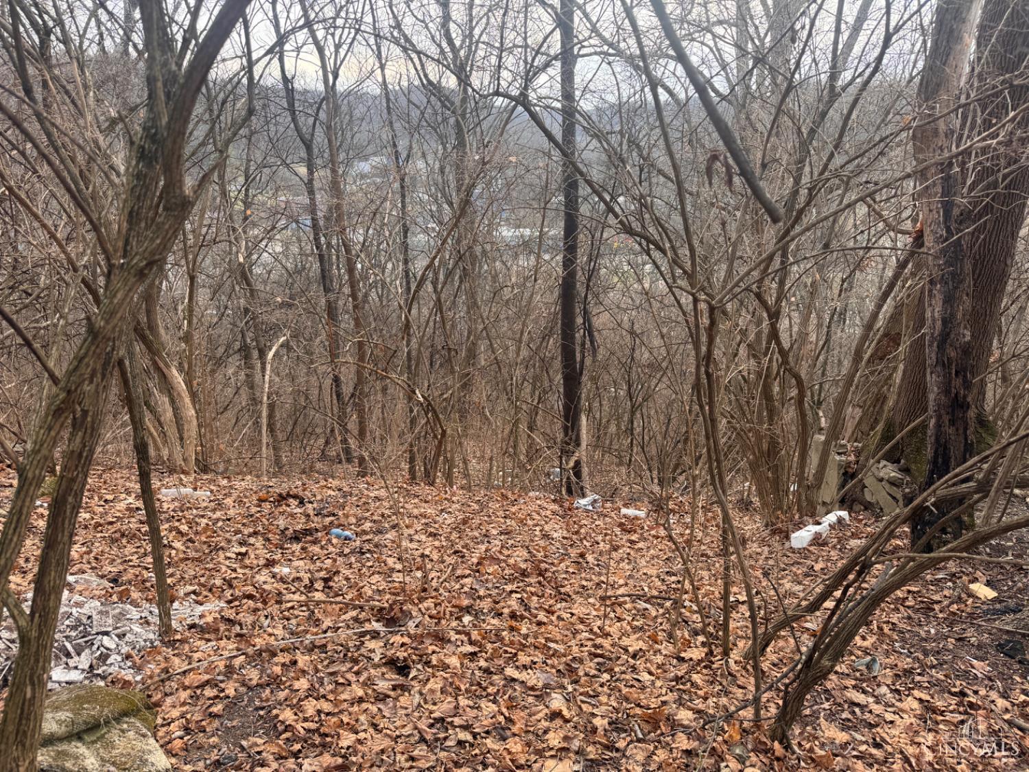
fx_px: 713
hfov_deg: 71.6
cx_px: 514
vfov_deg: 56.8
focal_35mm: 24
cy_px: 386
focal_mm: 6.76
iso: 80
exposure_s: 1/397
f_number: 1.78
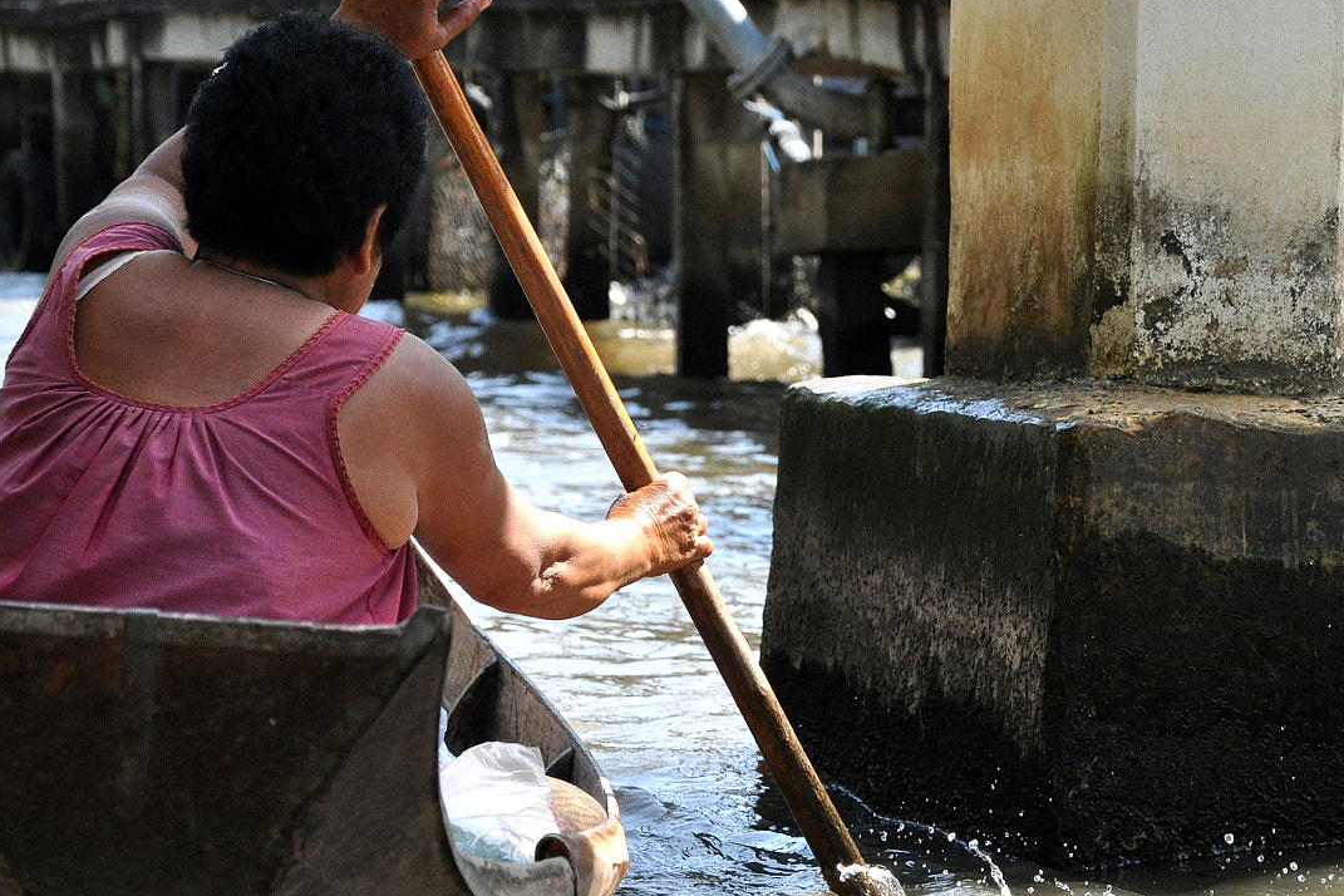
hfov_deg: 11.5
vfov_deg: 7.7
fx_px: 6682
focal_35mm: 179
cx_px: 822
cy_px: 640
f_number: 5.3
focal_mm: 80
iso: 800
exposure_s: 1/1000
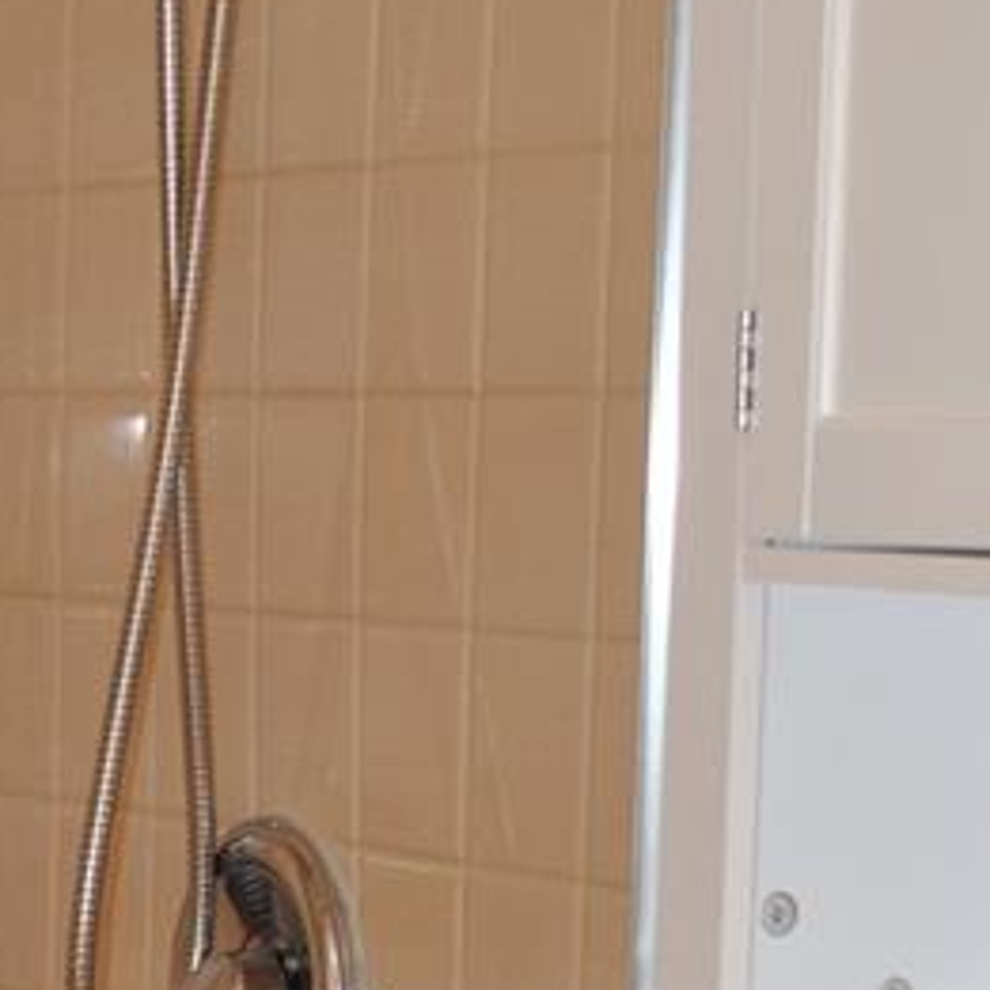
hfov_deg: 10.5
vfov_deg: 10.6
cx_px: -82
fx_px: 5306
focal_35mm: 164
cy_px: 1009
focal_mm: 28
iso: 200
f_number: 4.5
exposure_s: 1/60
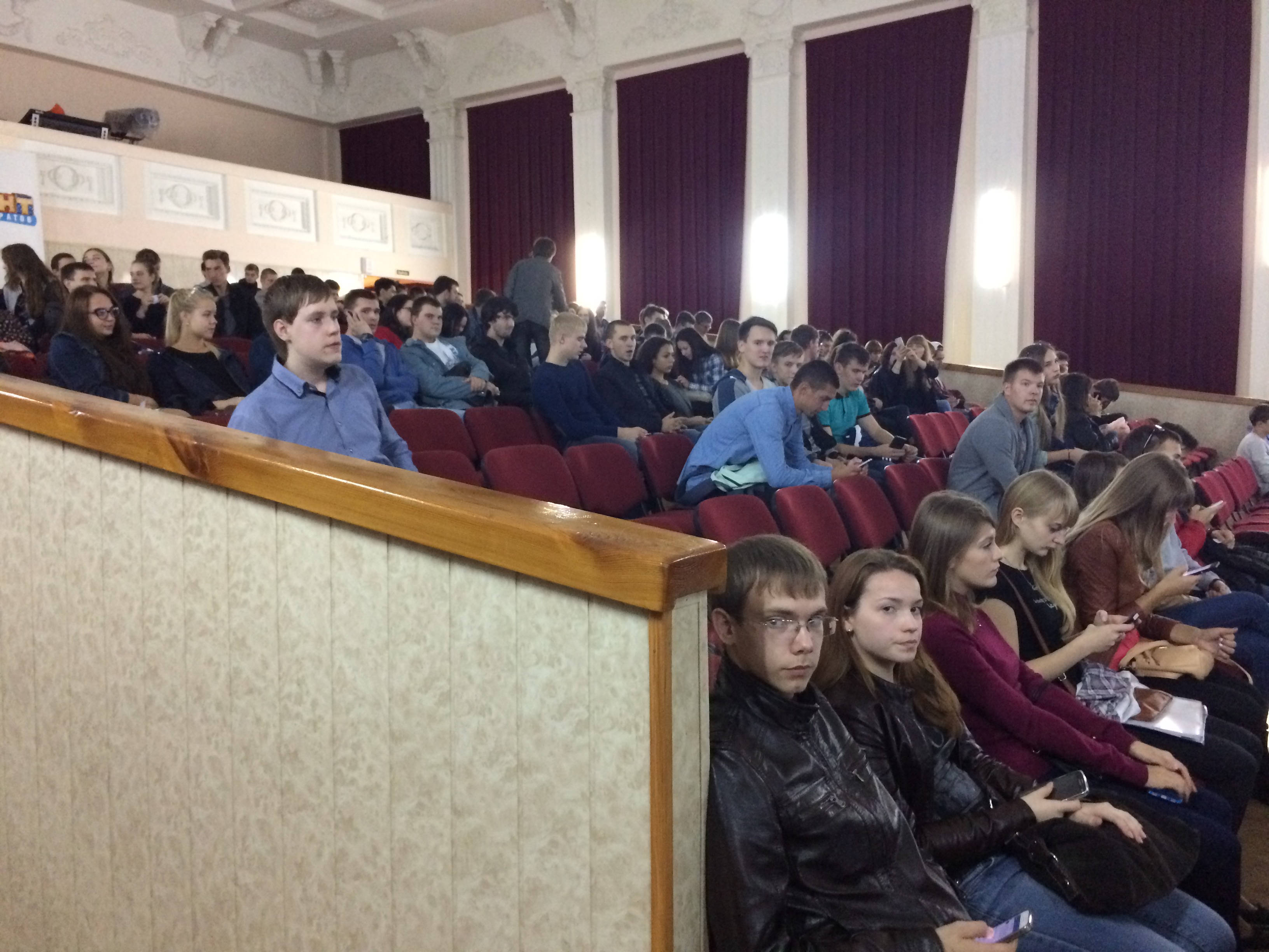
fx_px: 1063
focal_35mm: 29
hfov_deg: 61.7
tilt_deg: -1.9
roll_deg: +1.5
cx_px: 634
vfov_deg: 48.2
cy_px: 476
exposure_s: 1/17
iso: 320
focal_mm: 4.15
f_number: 2.2
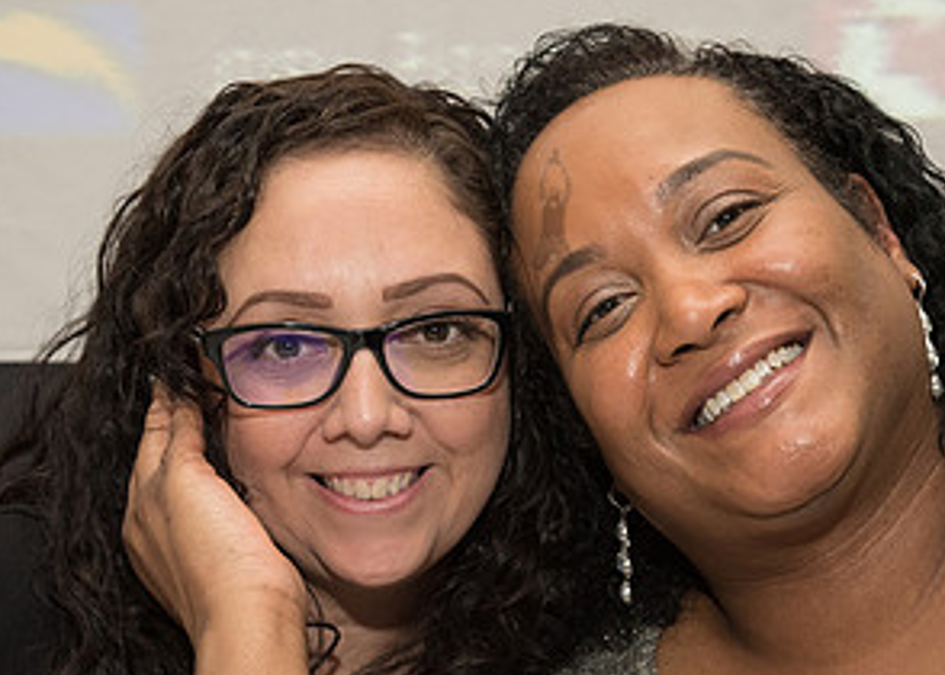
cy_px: 548
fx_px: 2469
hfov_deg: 21.7
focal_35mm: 92
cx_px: 475
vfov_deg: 15.5
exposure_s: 1/250
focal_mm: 44
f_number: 4.5
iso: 2000
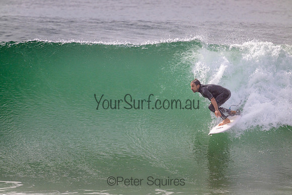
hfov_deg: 2.6
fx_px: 6490
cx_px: 146
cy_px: 98
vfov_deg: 1.7
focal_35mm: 800
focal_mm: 800
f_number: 11
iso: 720
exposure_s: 1/2000
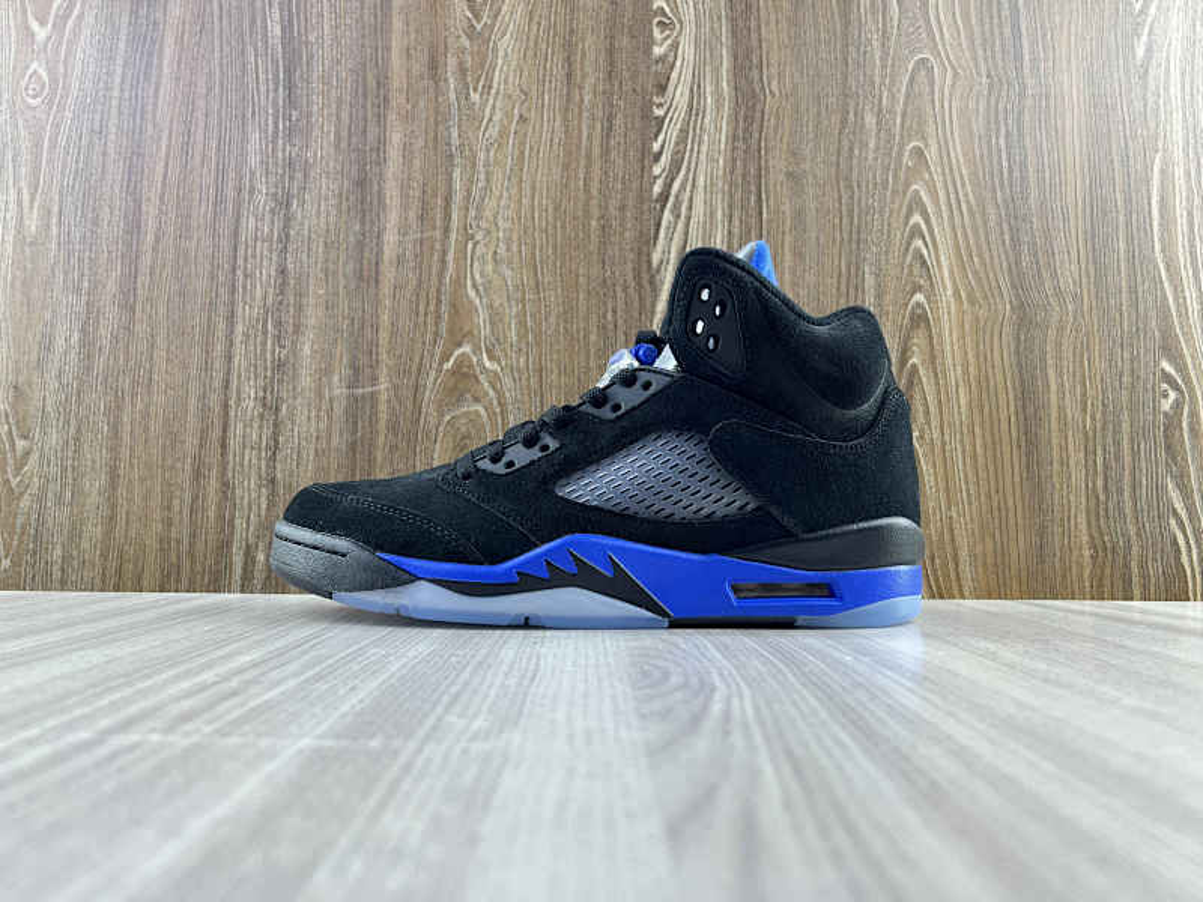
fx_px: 904
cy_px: 451
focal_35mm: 26
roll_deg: -0.4
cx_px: 602
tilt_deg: +3.0
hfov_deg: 67.3
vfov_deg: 53.1
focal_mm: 5.7
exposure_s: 1/100
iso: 40
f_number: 1.5
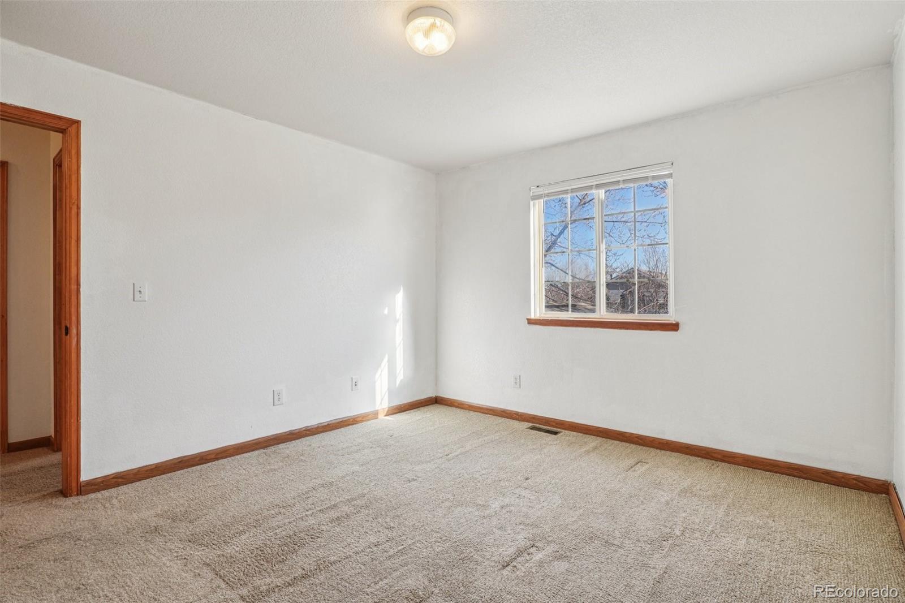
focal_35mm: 16
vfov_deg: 72.0
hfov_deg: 95.0
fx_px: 415
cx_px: 452
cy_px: 302
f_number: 8
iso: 100
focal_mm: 11
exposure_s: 1/30
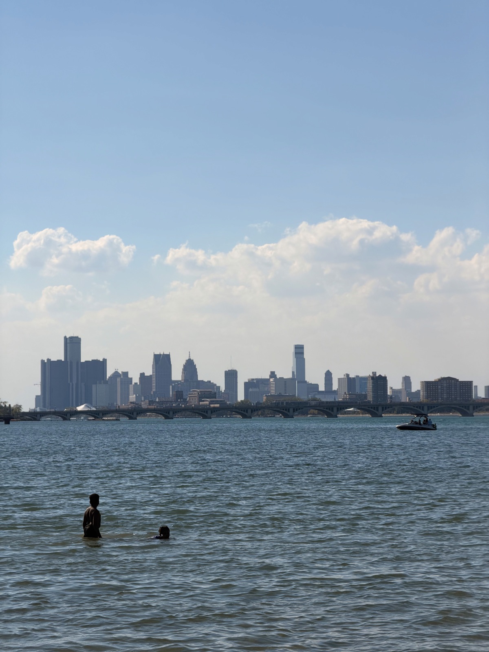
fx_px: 1884
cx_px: 244
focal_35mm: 100
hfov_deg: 14.8
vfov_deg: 19.6
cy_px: 326
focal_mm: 16.89
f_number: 2.8
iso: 20
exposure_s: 1/1698
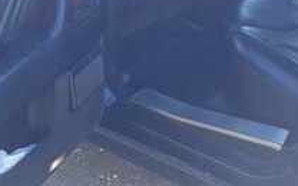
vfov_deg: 14.0
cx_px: 183
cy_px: -29
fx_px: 739
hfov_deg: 22.8
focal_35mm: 91
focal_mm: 3.6
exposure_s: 1/105
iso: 40
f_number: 1.9
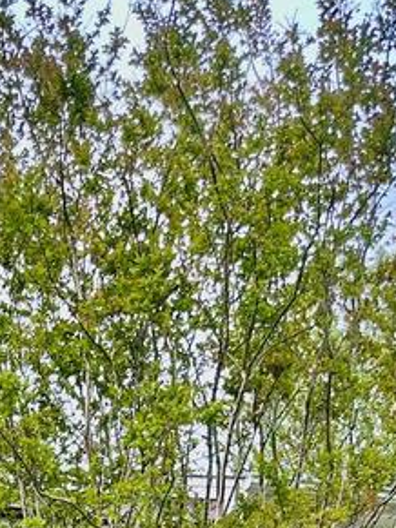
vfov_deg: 18.2
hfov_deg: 15.3
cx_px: -198
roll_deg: +1.6
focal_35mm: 89
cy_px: 902
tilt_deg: +8.1
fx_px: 1359
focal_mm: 6.86
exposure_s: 1/370
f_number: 1.78
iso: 80
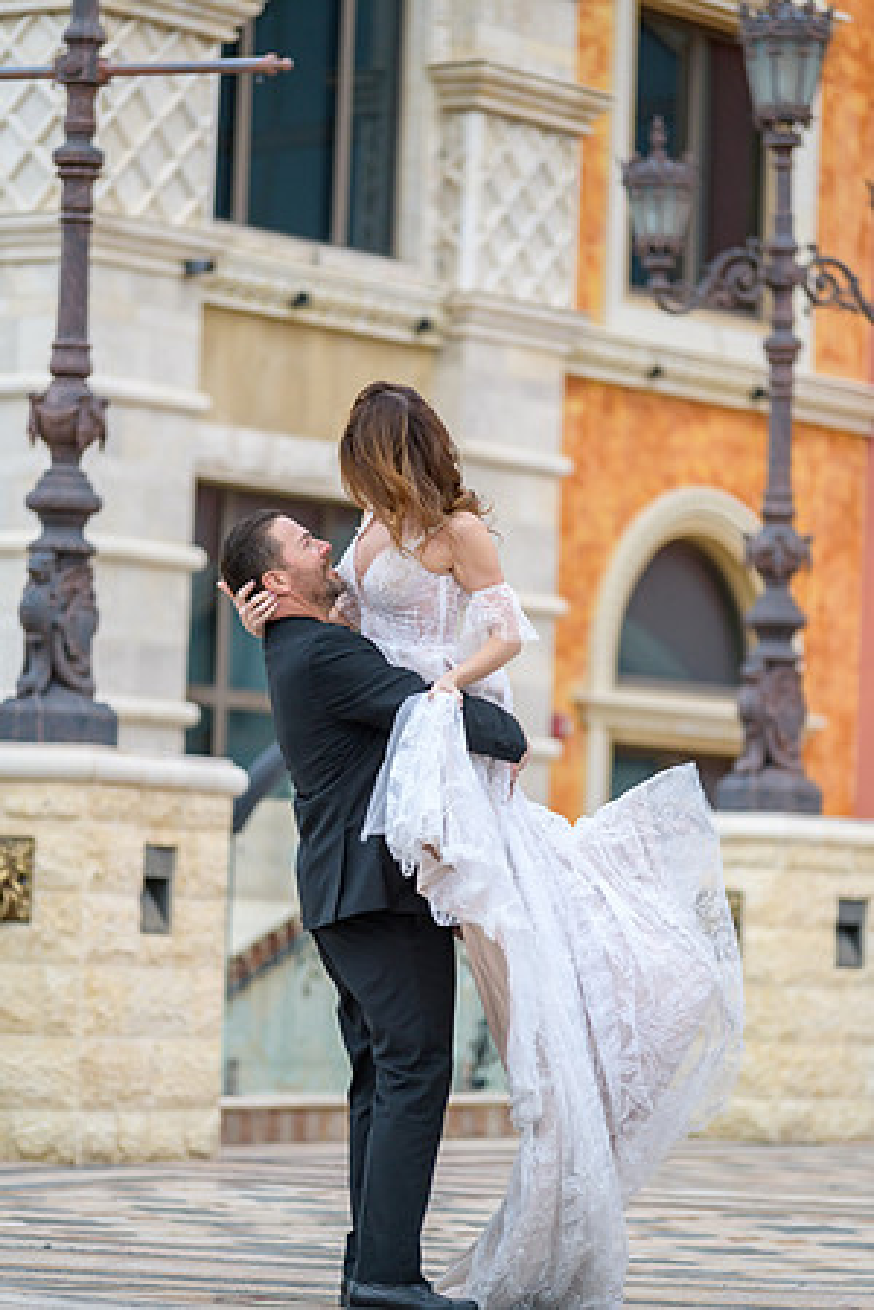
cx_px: 437
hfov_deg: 9.8
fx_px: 5098
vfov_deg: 14.7
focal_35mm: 140
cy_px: 655
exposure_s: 1/3200
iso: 400
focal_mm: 140
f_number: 2.8
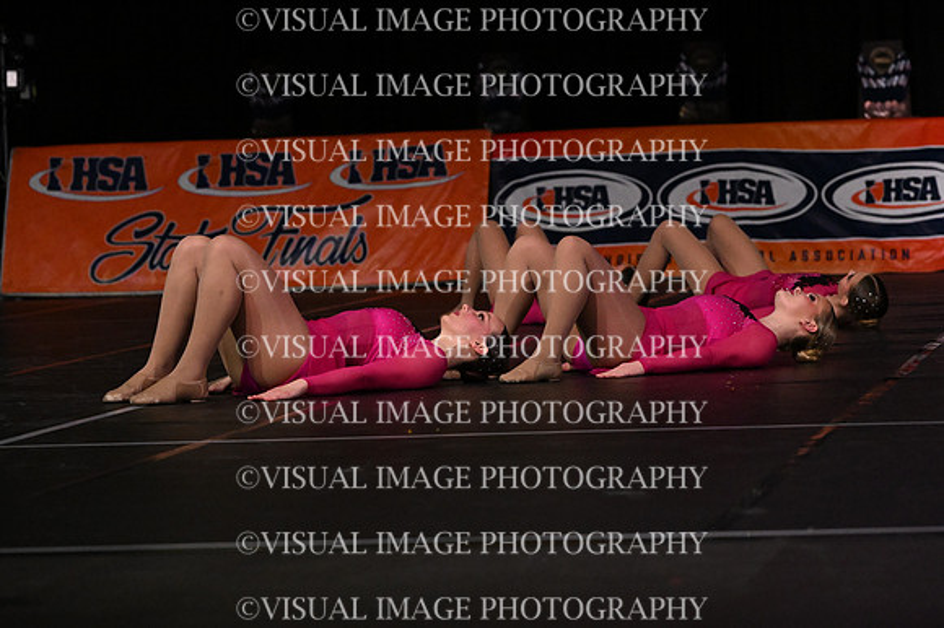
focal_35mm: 157
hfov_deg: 13.1
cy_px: 314
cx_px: 472
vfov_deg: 8.7
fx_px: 4114
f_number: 4
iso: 6400
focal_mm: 105
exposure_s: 1/1000
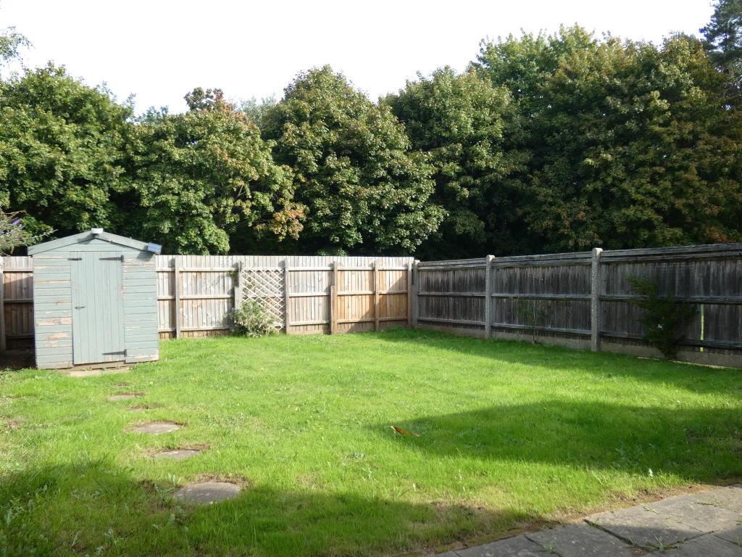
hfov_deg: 60.0
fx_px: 643
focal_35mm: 30
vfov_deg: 46.8
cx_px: 371
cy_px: 278
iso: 80
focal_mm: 5.3
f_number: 3.3
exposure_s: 1/250
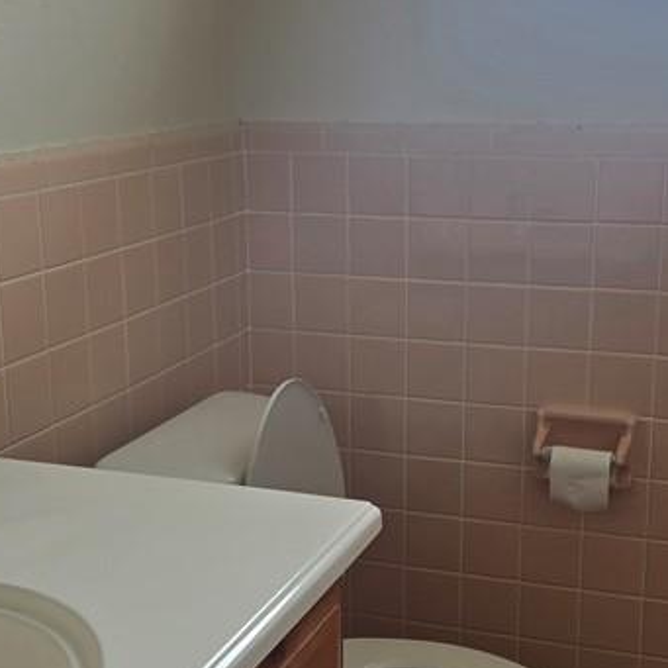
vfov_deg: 28.0
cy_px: 431
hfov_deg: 28.2
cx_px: 317
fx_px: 1332
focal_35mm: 61
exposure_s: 1/120
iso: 25
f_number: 1.8
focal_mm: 5.4
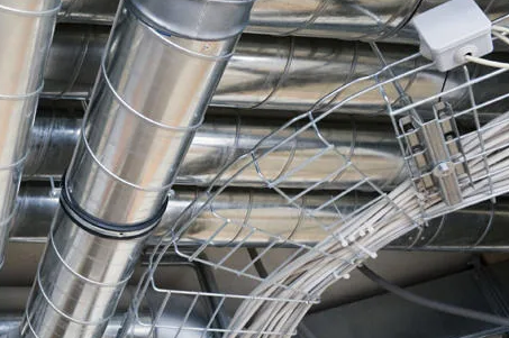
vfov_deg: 25.4
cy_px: 196
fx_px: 749
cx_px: -22
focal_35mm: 53
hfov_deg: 33.7
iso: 400
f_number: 6.3
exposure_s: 1/30
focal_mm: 24
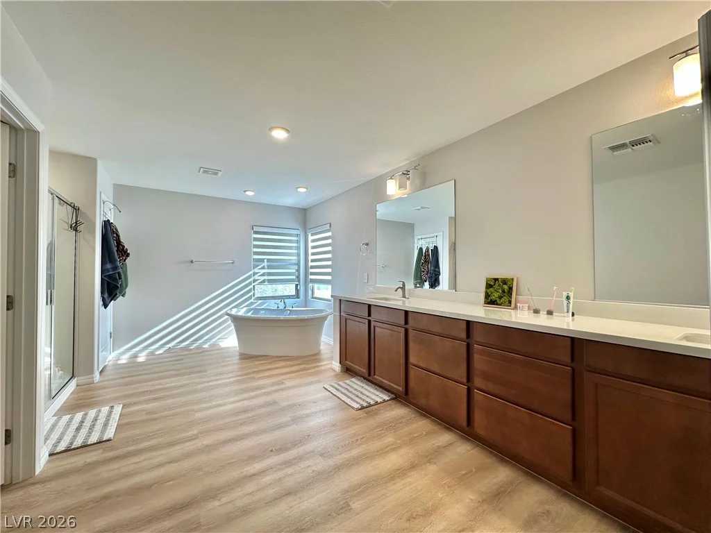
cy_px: 266
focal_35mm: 14
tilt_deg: +1.4
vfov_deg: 85.7
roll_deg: -0.1
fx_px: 288
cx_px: 356
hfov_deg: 102.1
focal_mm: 2.22
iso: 200
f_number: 2.2
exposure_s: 1/120
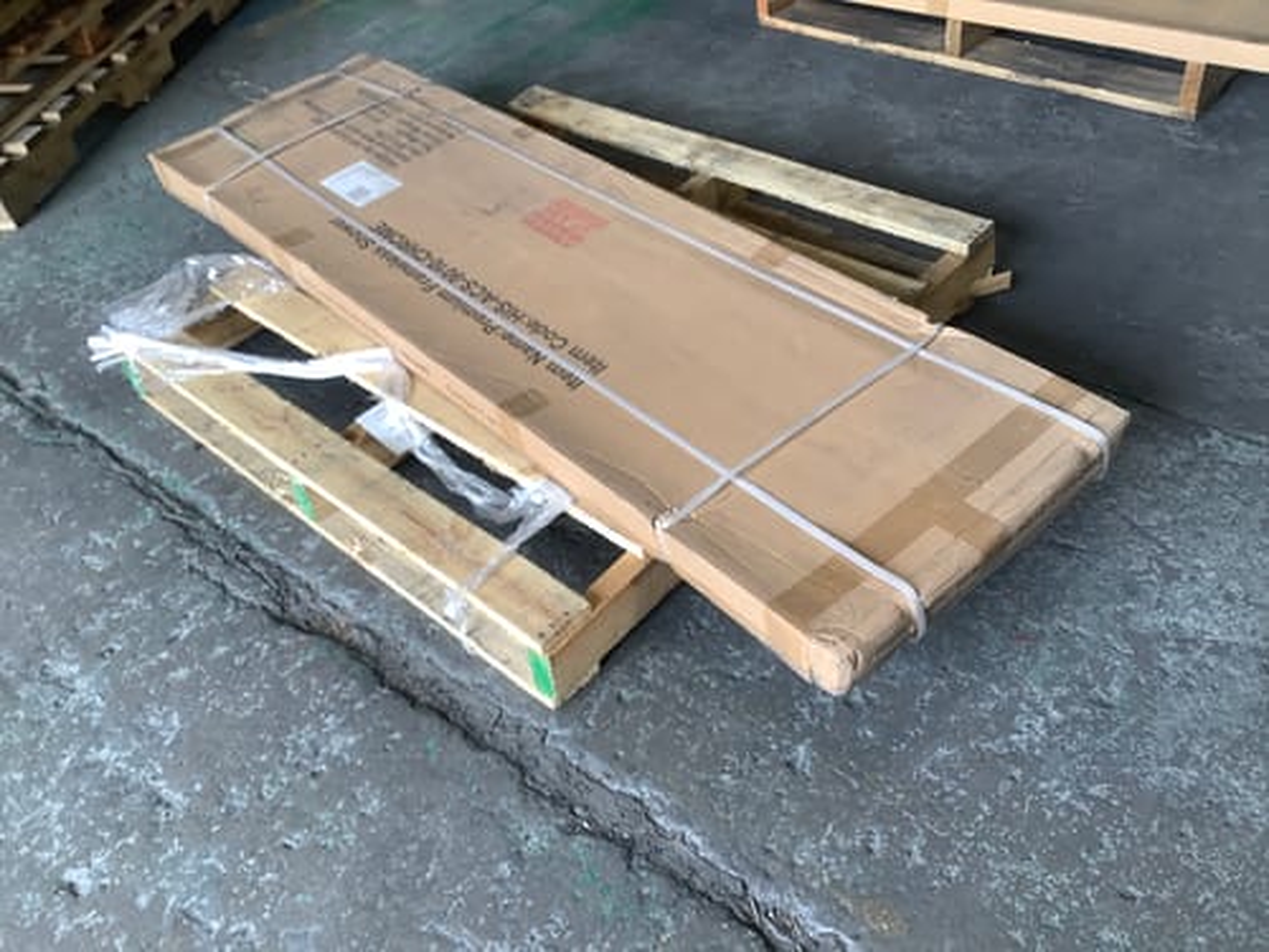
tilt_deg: -42.1
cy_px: 476
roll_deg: +11.9
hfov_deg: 58.4
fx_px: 1136
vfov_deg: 45.4
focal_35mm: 31
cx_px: 634
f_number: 2.4
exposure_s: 1/50
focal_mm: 3.3
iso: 50
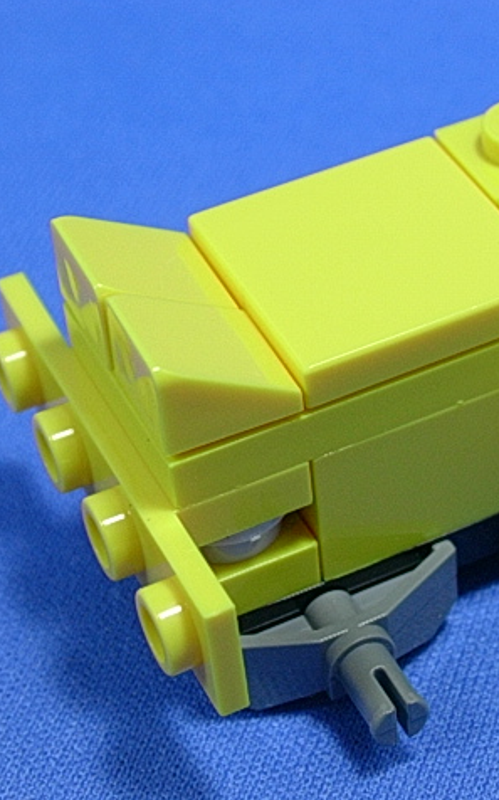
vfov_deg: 19.5
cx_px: 477
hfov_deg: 12.1
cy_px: 398
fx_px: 2331
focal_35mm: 107
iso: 70
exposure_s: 1/20.1
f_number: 3.8
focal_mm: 11.3
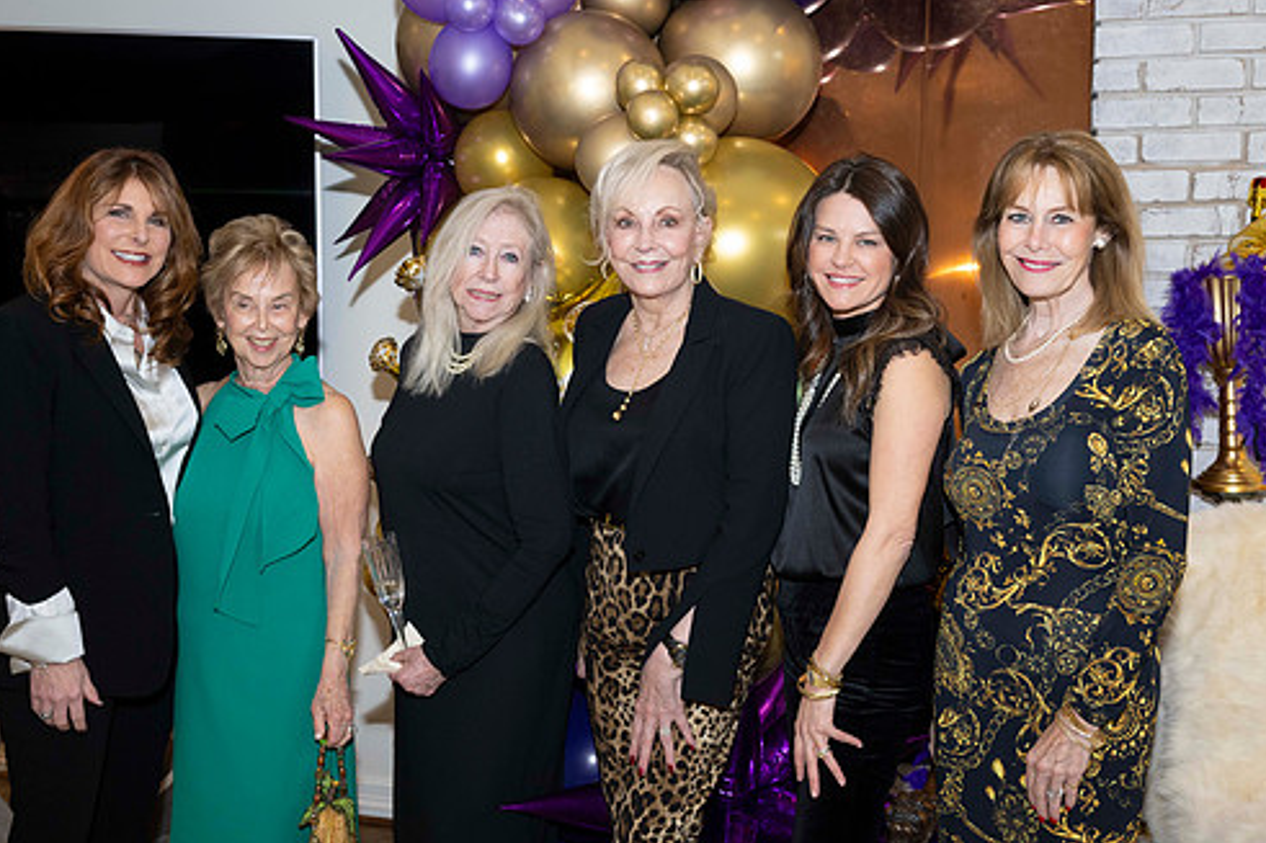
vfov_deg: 34.2
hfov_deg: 49.6
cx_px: 652
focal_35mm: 39
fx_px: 1371
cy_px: 434
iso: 800
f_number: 5.6
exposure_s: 1/80
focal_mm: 33
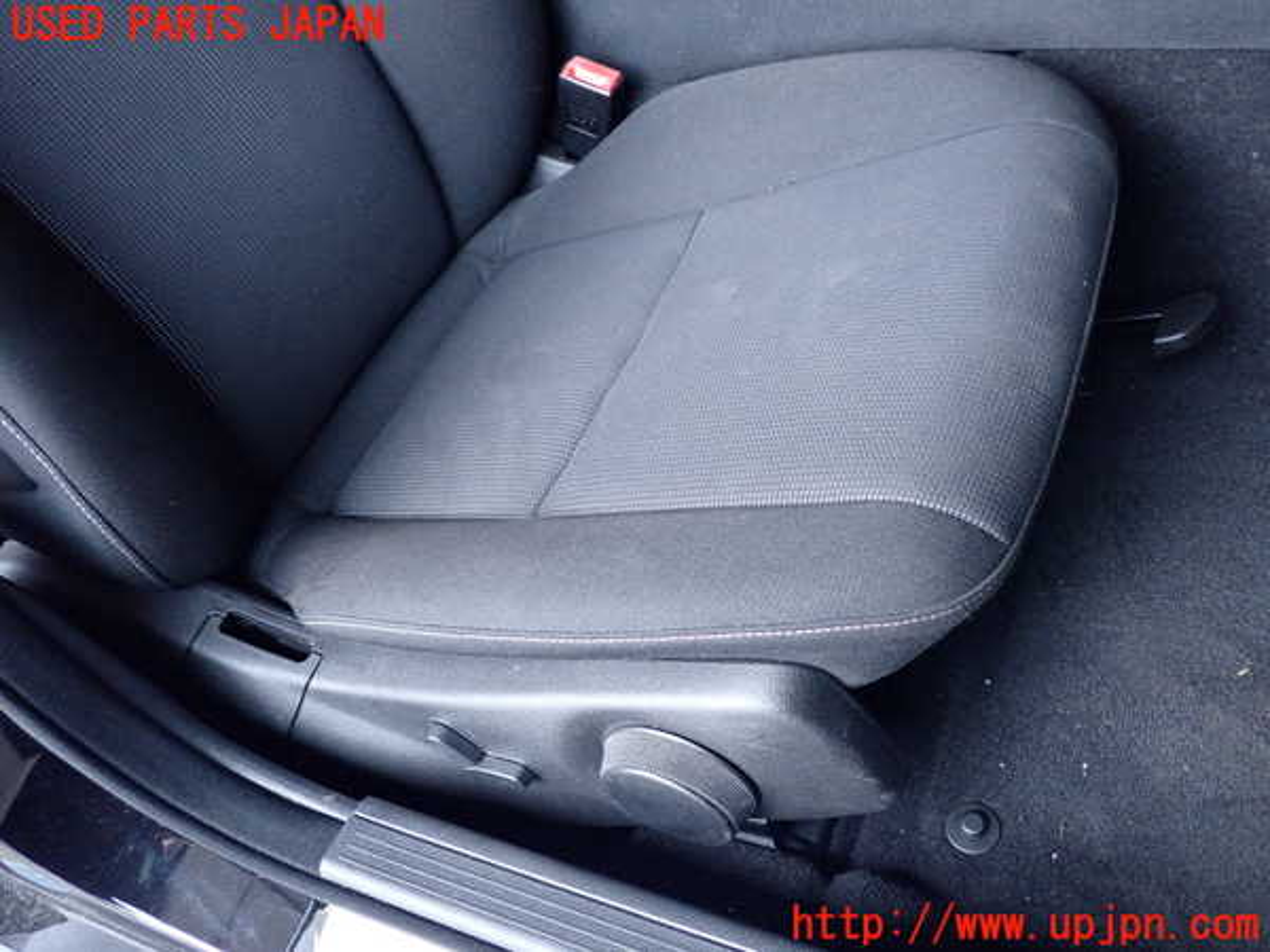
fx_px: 1101
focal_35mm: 30
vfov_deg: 46.8
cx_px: 635
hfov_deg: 60.0
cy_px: 476
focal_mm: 5.4
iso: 800
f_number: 2.3
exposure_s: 1/125
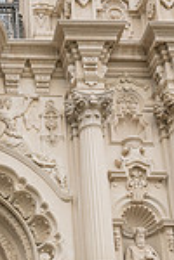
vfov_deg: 25.1
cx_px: -59
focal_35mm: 72
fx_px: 522
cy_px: 317
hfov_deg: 17.6
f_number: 7.1
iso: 200
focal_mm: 24
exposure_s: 1/200
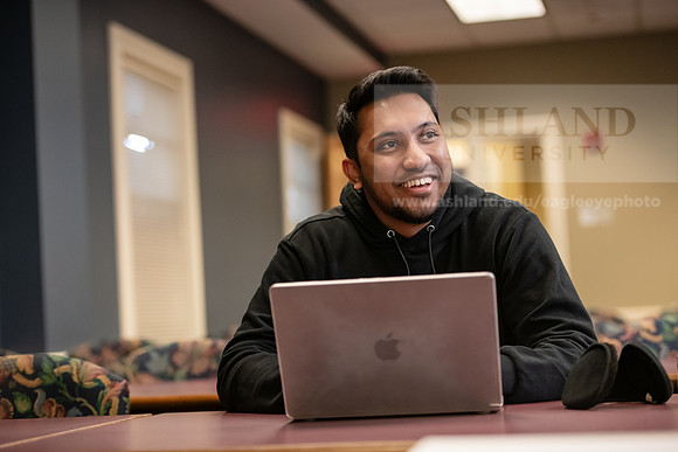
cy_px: 226
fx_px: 1601
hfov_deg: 23.9
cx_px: 339
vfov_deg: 16.1
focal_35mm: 85
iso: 2000
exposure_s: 1/200
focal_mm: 85
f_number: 2.8
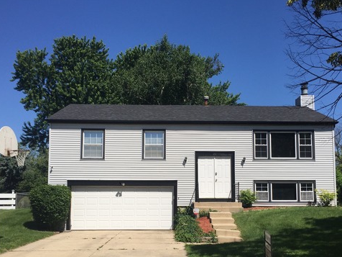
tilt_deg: +4.9
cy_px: 166
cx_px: 180
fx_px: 385
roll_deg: -1.7
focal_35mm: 39
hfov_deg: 47.8
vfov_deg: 36.5
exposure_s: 1/3300
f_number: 2.2
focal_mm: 4.15
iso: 32
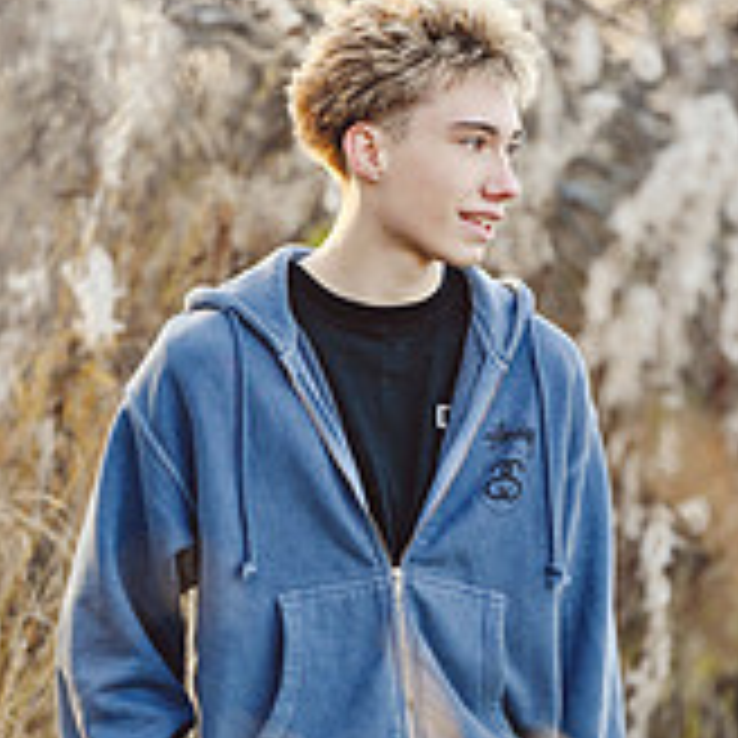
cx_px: 410
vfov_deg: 4.2
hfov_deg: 4.2
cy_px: 508
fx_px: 10155
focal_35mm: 421
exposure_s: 1/160
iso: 100
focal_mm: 180
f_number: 2.8
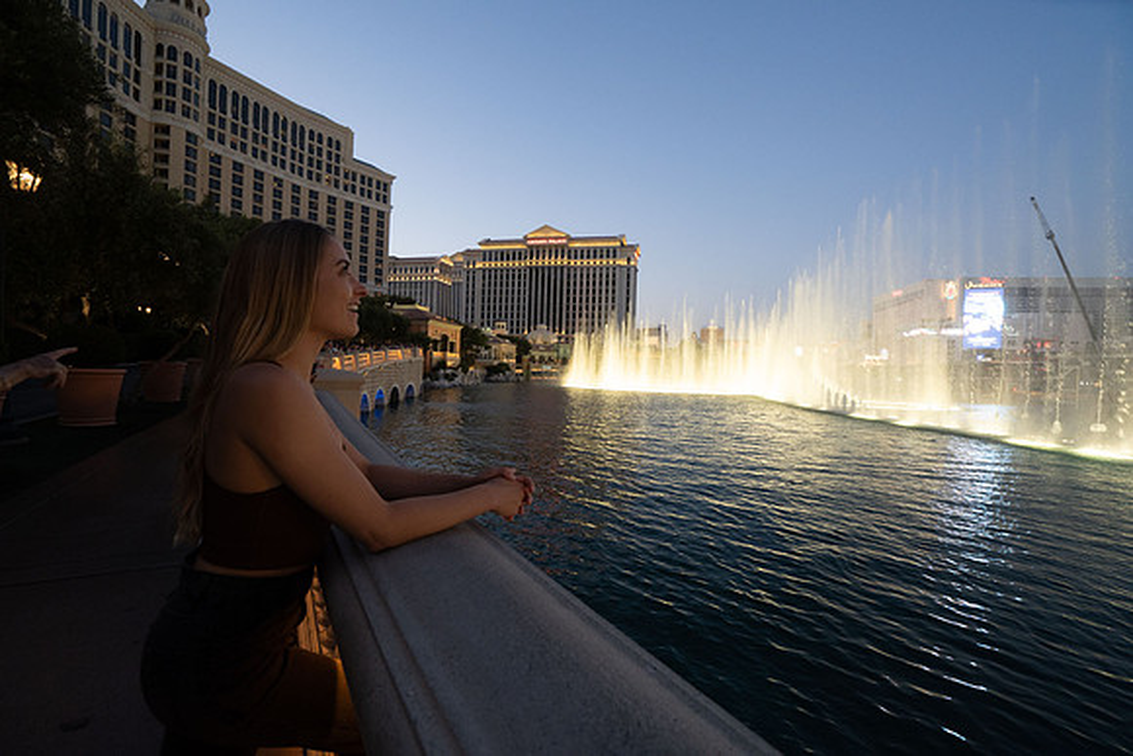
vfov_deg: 73.8
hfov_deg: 96.7
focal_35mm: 16
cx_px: 566
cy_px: 378
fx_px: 504
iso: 2500
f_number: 7.1
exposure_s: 1/60
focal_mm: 16
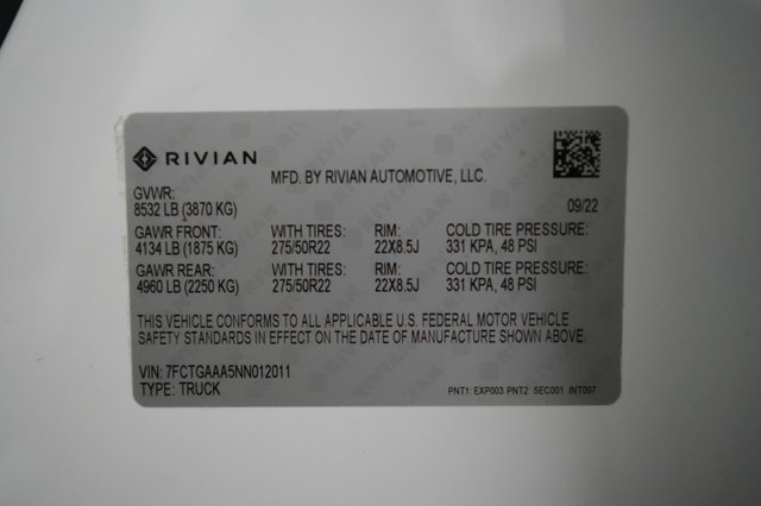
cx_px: 380
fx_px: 592
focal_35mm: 28
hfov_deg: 65.5
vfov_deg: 46.4
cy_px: 253
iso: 5000
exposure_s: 1/160
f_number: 2.8
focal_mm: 28
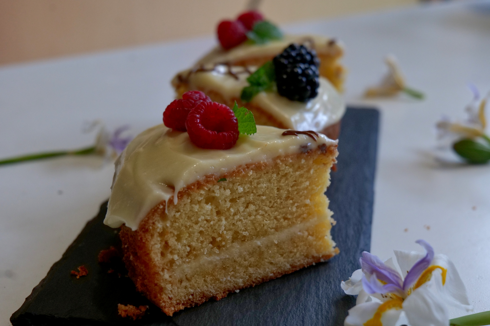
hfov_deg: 33.4
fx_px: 817
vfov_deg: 22.6
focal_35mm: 60
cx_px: 245
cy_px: 163
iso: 3200
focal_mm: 60
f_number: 7.1
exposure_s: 1/100
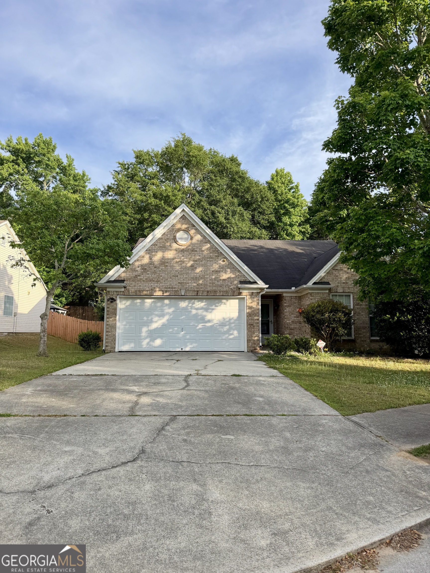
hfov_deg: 56.8
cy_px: 286
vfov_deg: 71.6
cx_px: 215
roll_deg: -0.2
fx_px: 398
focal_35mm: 24
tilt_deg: +5.5
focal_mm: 6.76
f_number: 1.78
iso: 80
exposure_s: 1/1292
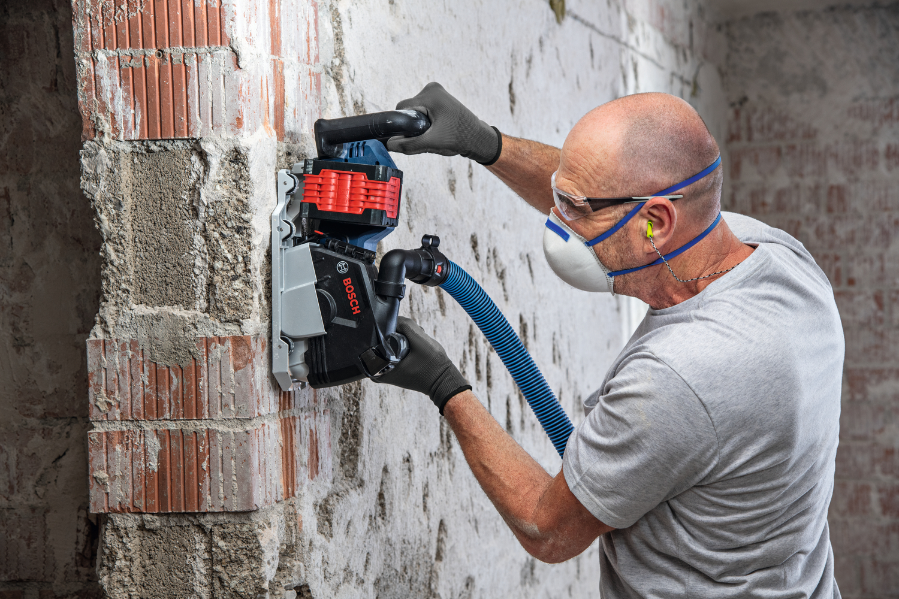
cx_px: 450
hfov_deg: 26.0
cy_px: 300
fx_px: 1948
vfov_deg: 17.5
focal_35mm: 78
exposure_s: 1/160
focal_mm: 78
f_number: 6.3
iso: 200
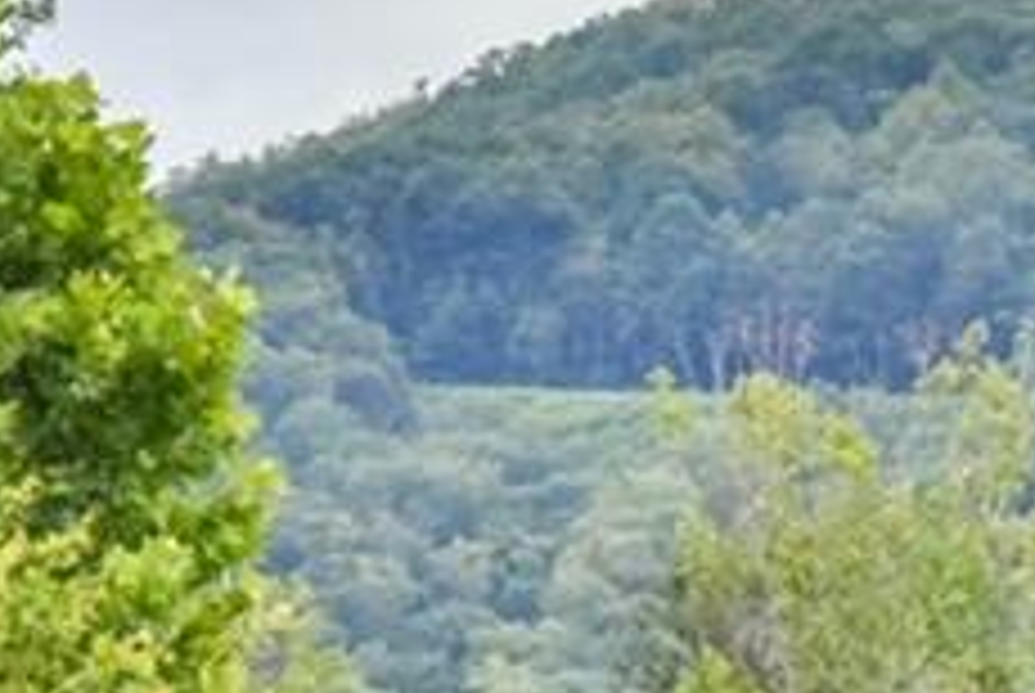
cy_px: 727
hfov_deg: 5.8
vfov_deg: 4.0
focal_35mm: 347
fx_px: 9989
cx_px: 1899
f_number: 8
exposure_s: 1/1600
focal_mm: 78
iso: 4000
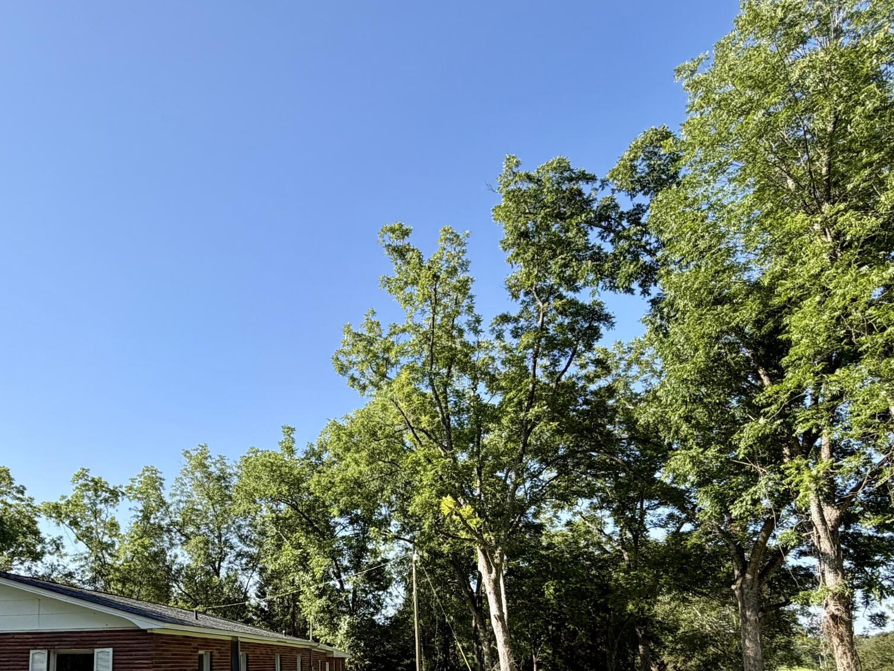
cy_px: 525
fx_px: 723
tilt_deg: +11.5
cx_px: 273
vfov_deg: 47.4
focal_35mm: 28
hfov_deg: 61.3
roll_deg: -0.5
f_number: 2.2
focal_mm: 2.22
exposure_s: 1/770
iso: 40
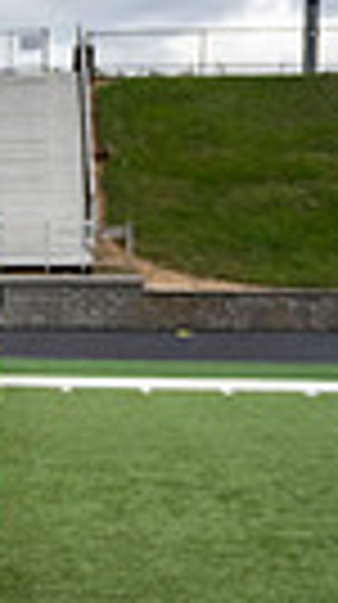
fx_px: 1743
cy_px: 394
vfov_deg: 19.6
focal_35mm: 109
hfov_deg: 9.6
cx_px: -523
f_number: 4
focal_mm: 24
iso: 160
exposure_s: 1/800
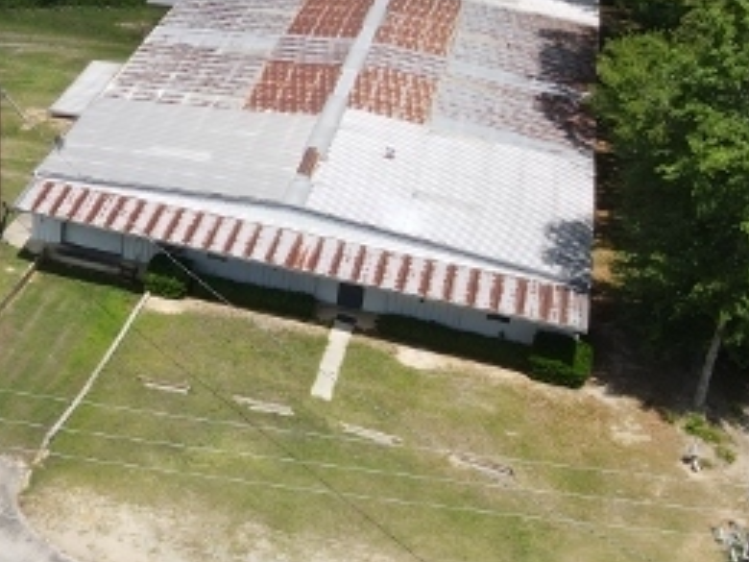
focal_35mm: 59
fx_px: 1277
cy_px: 107
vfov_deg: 24.4
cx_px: -135
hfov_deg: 28.7
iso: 110
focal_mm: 4.5
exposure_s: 1/640
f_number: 2.8
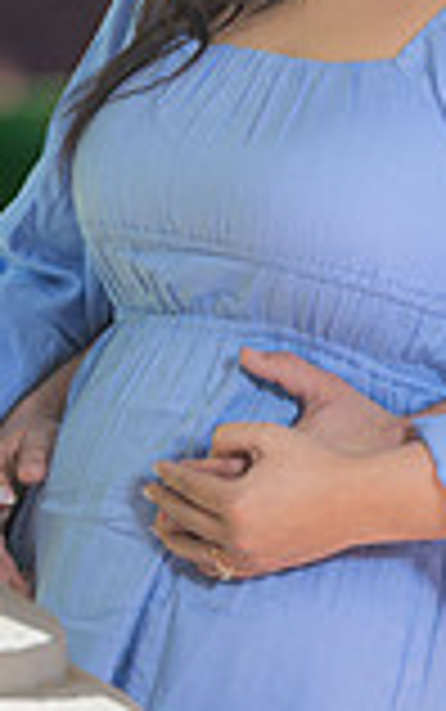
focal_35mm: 523
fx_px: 10153
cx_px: 532
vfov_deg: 4.0
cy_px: 189
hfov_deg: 2.5
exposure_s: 1/160
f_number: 5
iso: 100
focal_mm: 180
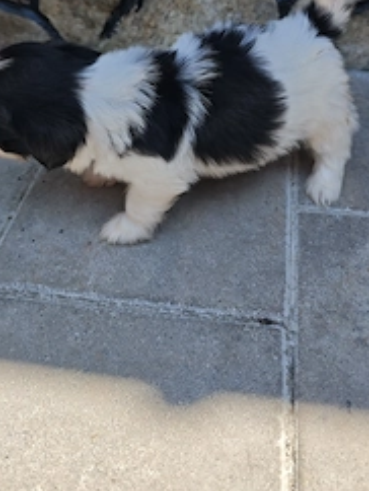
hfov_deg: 37.8
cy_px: 142
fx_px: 539
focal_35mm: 38
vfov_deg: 47.6
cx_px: 189
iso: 125
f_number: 2
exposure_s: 1/2000
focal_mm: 8.72
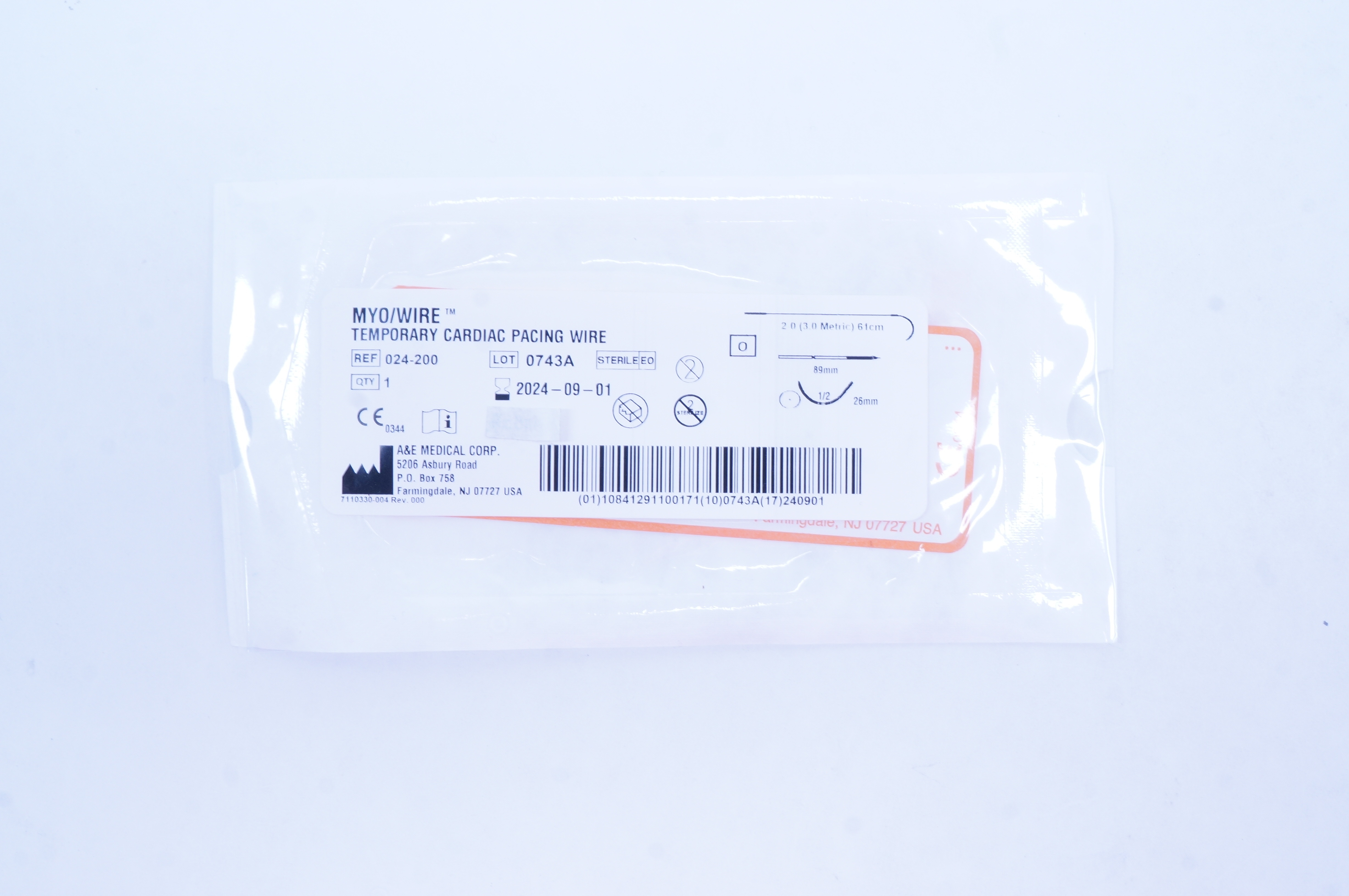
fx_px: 1516
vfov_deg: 32.9
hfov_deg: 48.0
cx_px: 674
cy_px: 448
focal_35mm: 40
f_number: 13
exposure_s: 1/13
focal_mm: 27
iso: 400
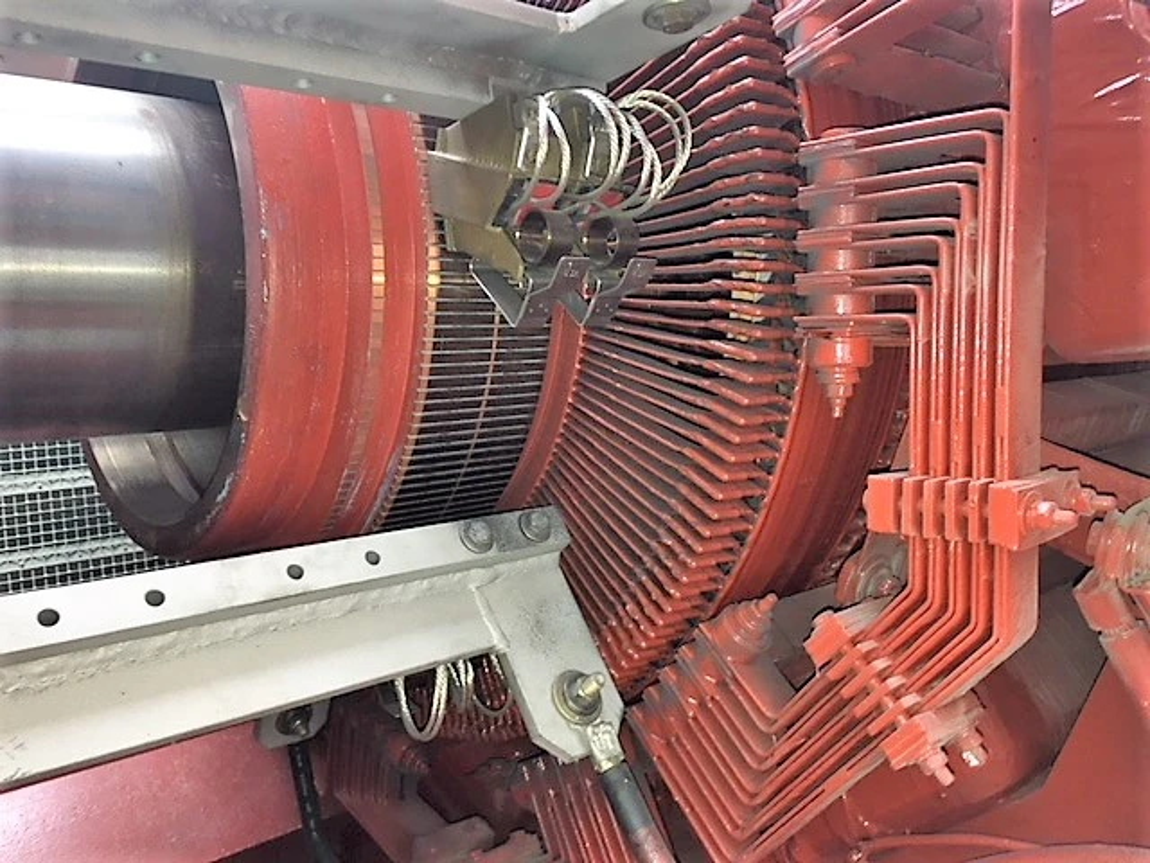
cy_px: 432
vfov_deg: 48.2
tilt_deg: +1.7
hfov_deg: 61.7
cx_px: 575
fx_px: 963
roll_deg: +6.7
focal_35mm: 29
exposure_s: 1/30
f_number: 2.2
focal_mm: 4.15
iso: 50
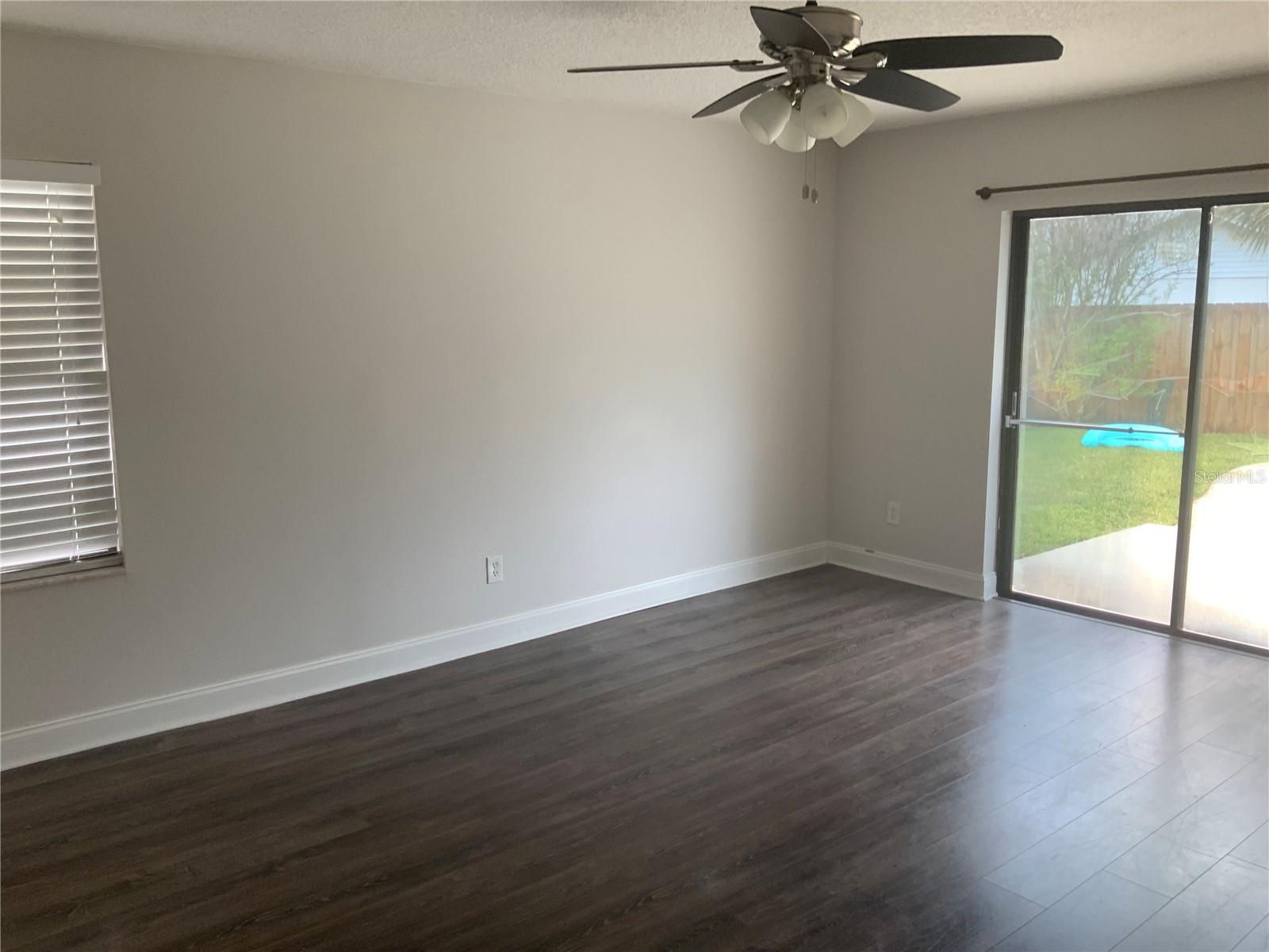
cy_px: 476
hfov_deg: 61.7
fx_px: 1063
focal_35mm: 29
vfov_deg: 48.2
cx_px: 634
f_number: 1.8
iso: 40
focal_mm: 3
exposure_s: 1/60
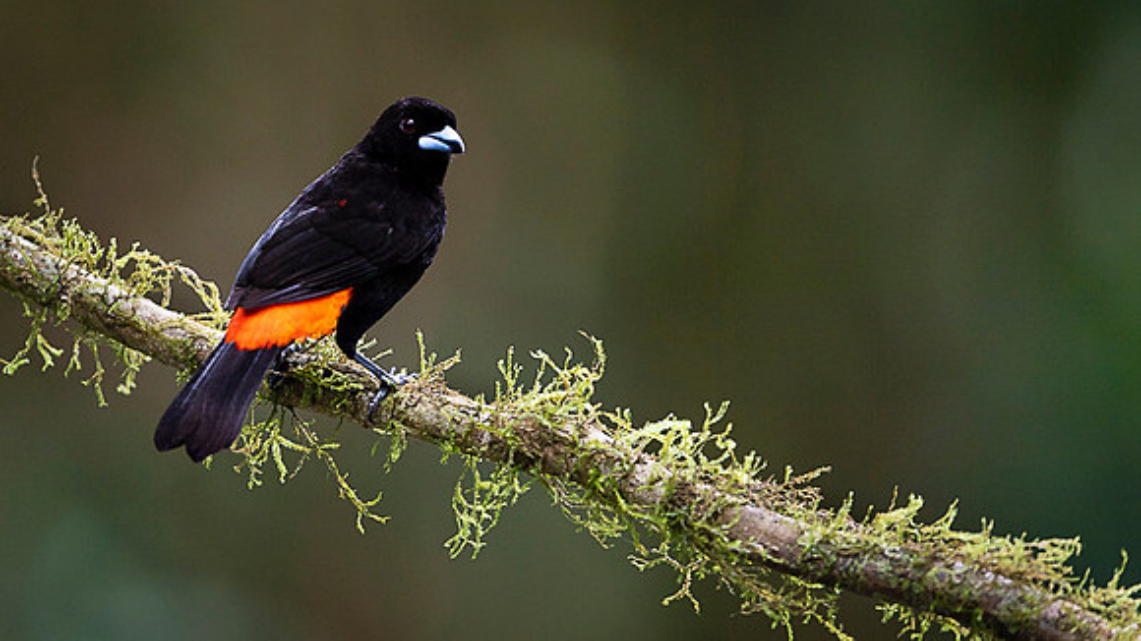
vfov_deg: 2.0
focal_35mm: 603
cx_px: 533
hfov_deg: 3.6
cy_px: 214
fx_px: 18225
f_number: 4
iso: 1000
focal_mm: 500
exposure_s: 1/200
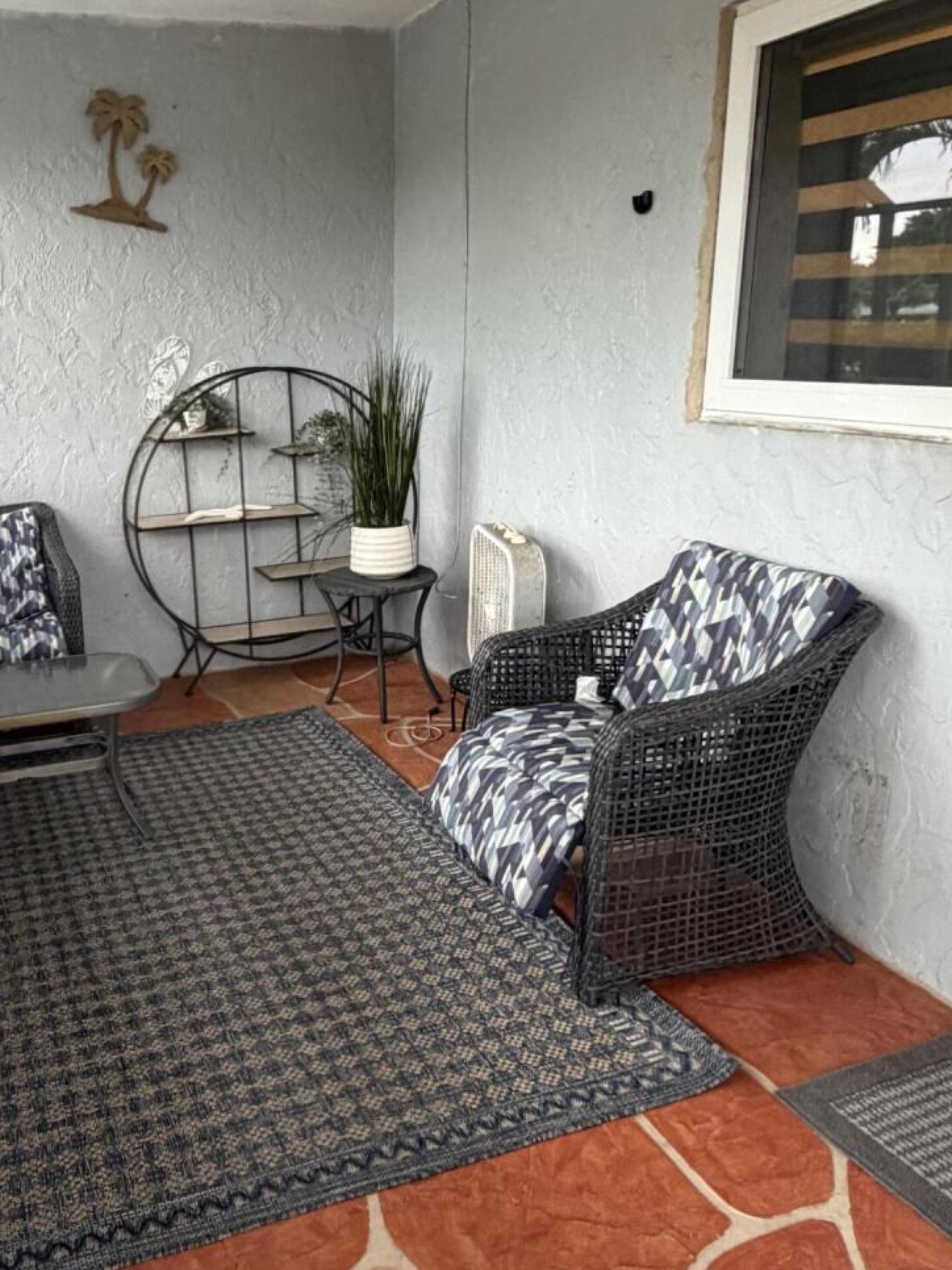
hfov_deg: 46.6
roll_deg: +1.4
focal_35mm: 29
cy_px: 619
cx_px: 249
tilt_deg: -14.0
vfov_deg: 61.7
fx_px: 1064
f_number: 2.2
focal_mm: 2.22
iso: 320
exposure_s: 1/60
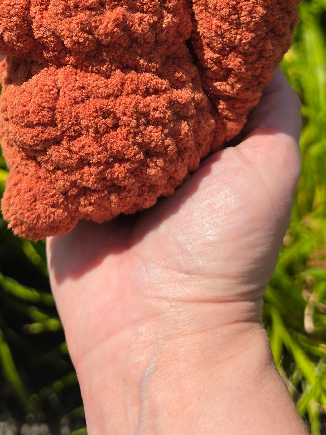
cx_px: 117
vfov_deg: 38.6
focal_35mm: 46
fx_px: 578
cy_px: 49
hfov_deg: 31.3
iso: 12
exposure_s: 1/997
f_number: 1.7
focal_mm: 6.3
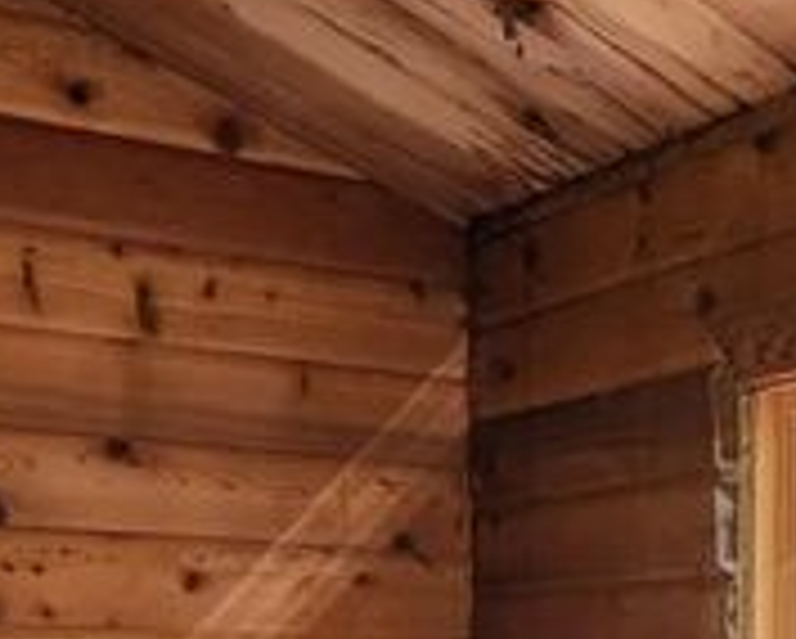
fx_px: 1910
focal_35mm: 81
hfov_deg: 23.1
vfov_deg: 16.9
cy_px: 1012
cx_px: 661
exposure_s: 1/120
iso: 320
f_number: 1.8
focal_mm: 6.4
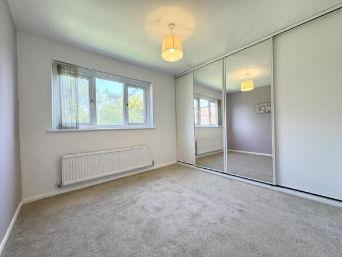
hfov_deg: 102.1
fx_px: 138
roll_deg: +1.3
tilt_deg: +0.1
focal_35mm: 14
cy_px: 128
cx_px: 171
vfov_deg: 85.7
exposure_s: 1/100
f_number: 2.2
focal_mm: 2.22
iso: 64
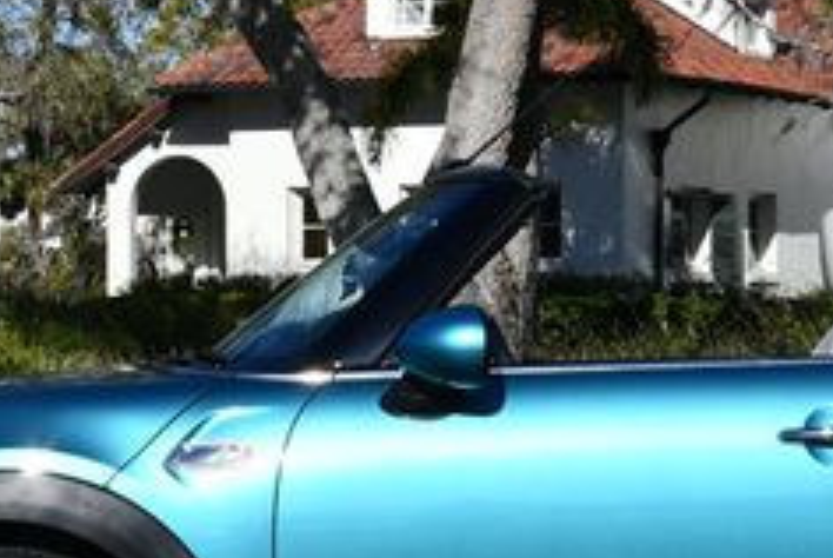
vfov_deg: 8.8
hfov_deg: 13.0
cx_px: 607
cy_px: 254
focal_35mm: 157
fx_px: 3637
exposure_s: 1/320
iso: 100
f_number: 9
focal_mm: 29
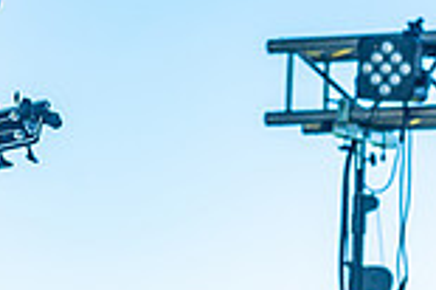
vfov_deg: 5.2
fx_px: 3170
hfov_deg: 7.9
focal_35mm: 262
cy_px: 63
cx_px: 349
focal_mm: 70
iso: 100
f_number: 5.6
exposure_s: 1/160
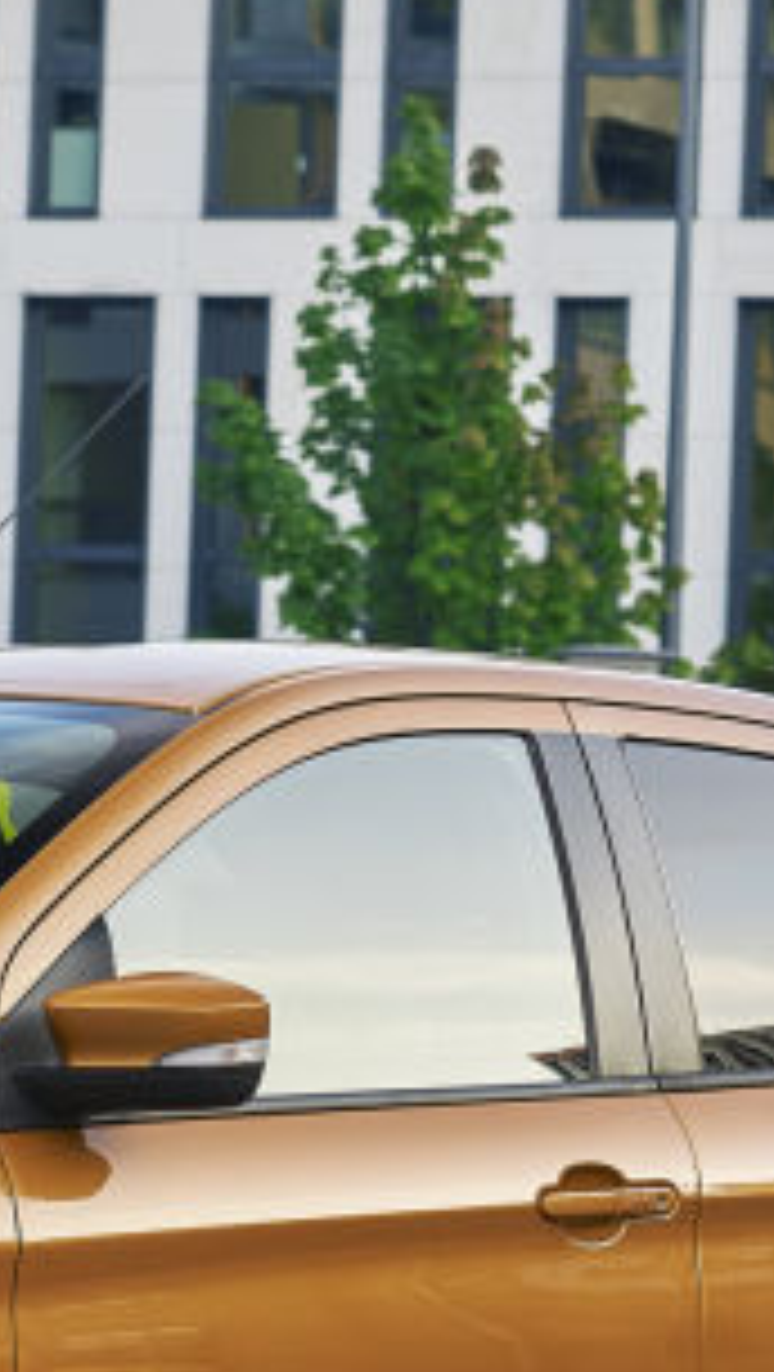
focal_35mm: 299
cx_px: -162
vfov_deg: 7.2
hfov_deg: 4.1
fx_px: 10888
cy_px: 789
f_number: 8
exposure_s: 1/10
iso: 100
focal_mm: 85
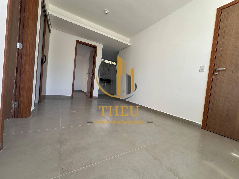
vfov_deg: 85.7
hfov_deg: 102.1
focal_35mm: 14
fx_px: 97
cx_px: 120
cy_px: 90
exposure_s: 1/138
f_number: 2.2
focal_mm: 2.22
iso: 40
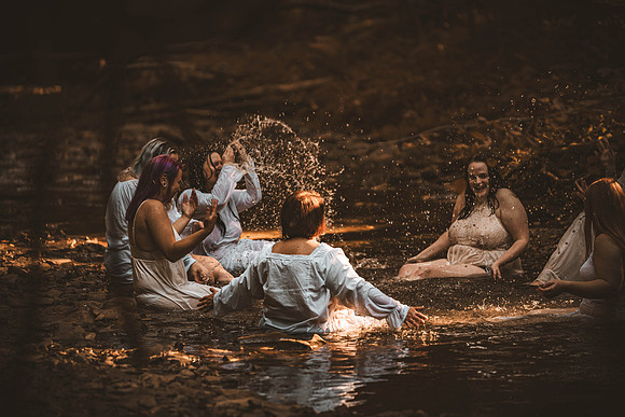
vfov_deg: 7.0
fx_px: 3386
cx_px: 312
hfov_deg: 10.5
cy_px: 208
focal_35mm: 195
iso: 1000
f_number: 2.8
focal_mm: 195
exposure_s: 1/400
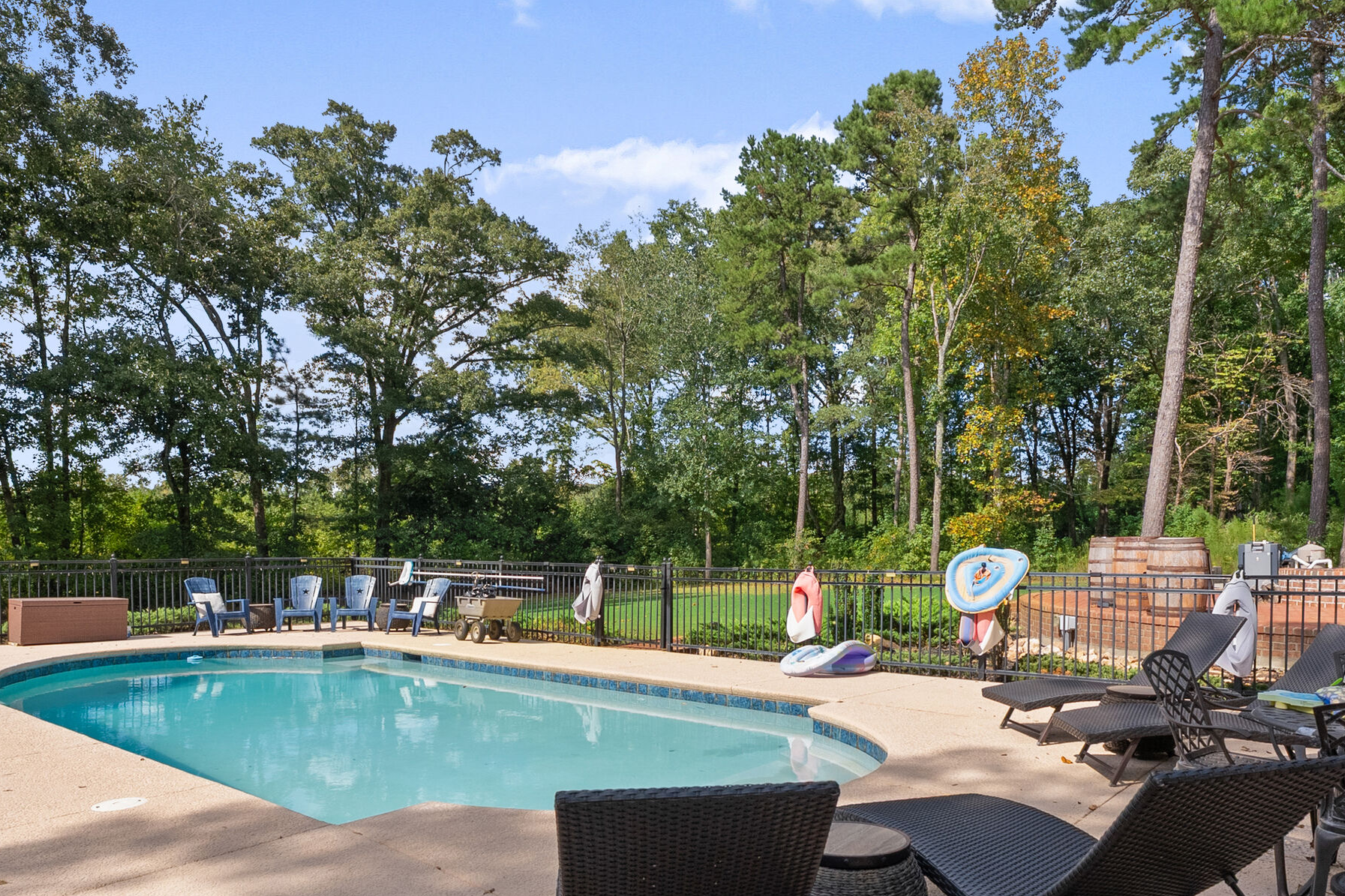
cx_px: 722
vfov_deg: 52.6
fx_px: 897
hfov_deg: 73.6
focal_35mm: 24
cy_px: 559
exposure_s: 1/800
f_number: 7.1
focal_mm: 14
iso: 640
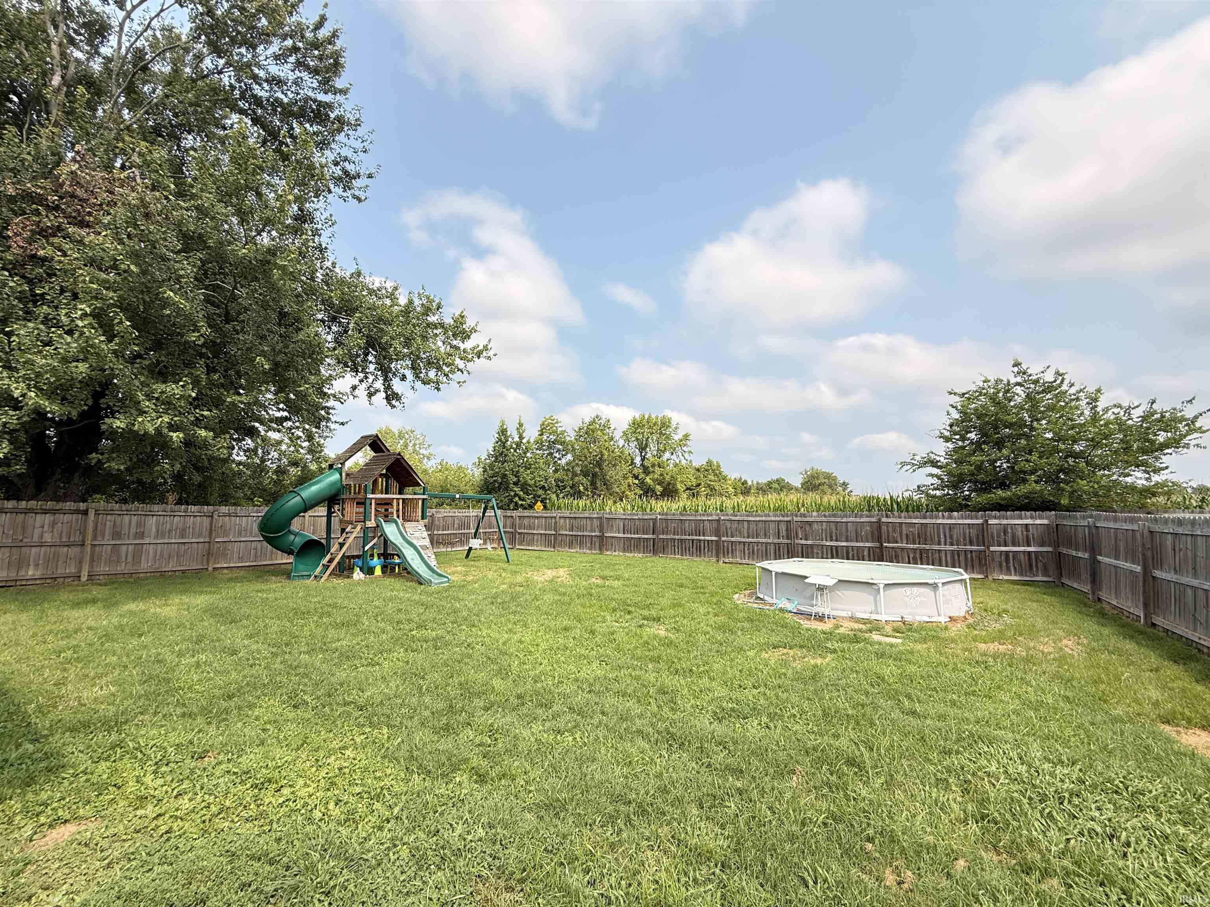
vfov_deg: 85.7
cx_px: 605
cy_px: 454
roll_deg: -0.3
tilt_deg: +7.6
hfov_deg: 102.1
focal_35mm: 14
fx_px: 489
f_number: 2.2
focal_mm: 2.22
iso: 50
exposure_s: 1/717
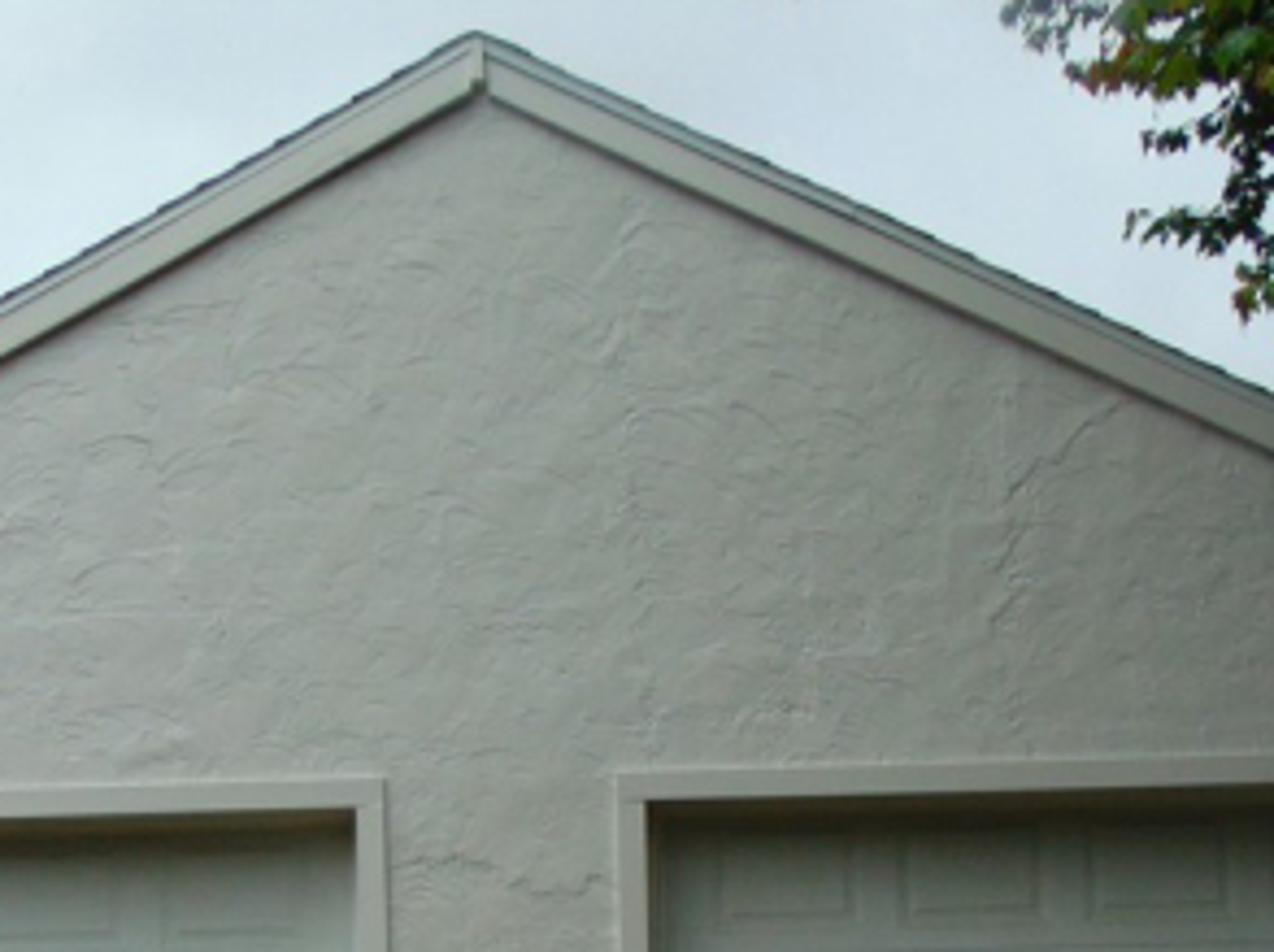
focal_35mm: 57
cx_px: 502
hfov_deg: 33.7
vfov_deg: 23.8
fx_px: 2095
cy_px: 1069
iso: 80
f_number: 3
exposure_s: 1/500
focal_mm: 4.5
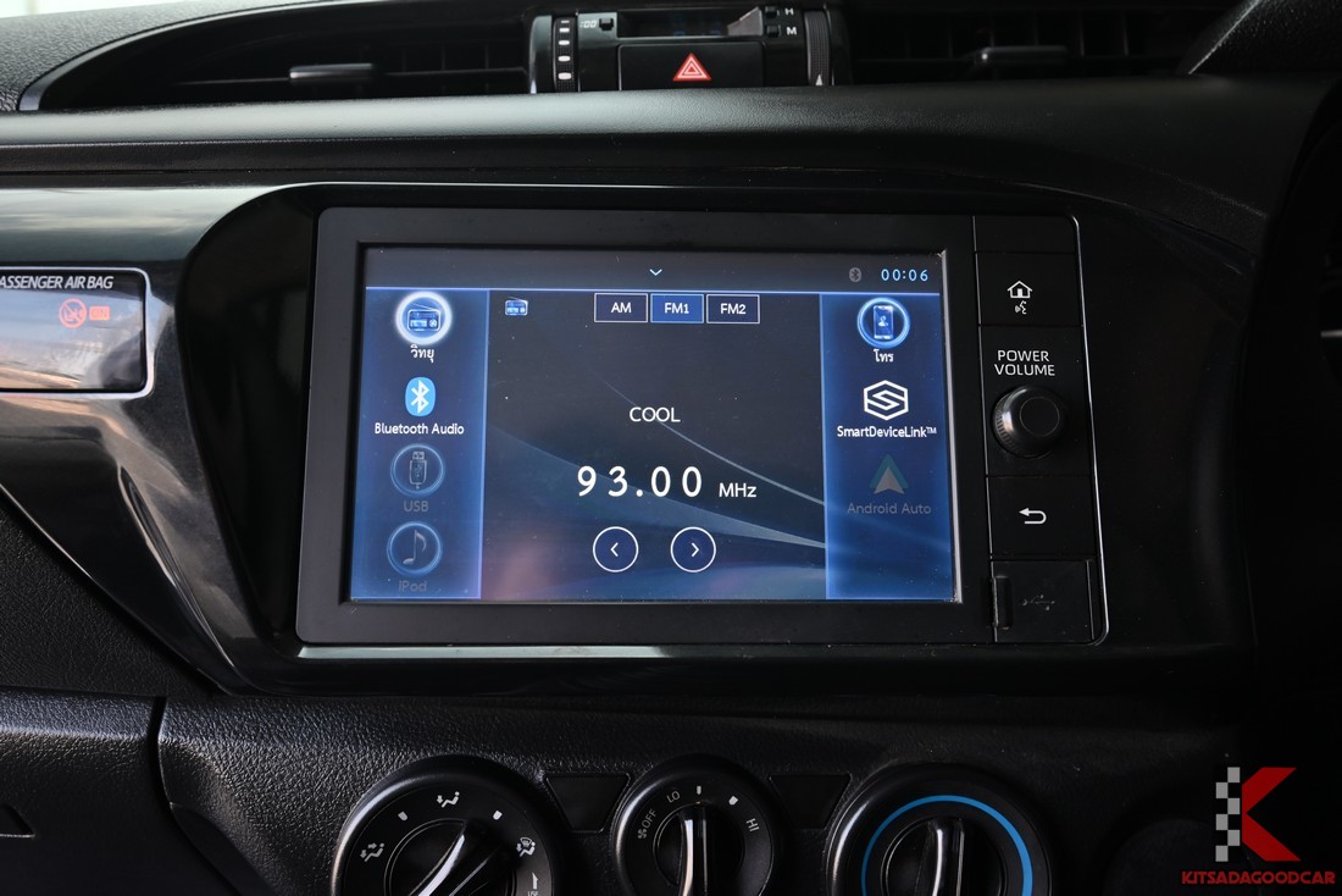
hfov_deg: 62.8
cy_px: 448
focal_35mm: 30
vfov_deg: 44.3
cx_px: 671
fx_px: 1100
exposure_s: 1/90
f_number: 5.6
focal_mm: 29.5
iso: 400
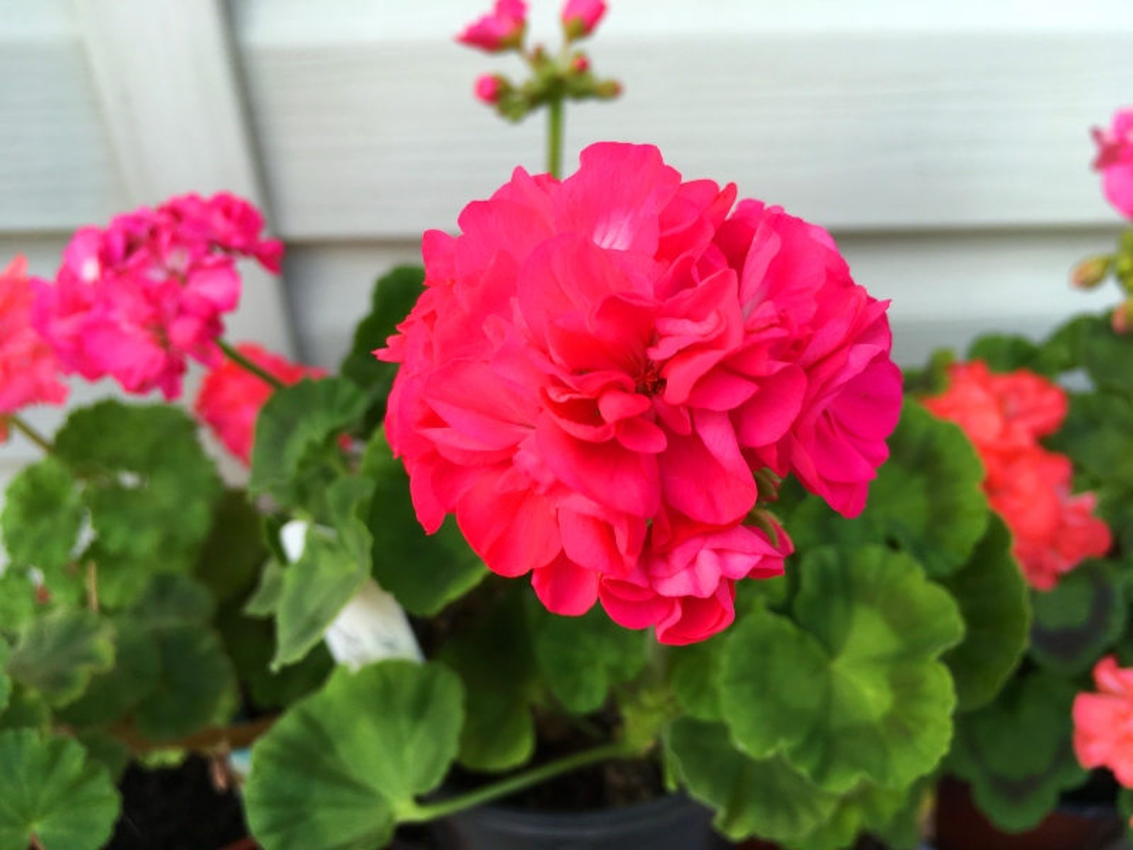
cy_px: 425
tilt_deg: -38.2
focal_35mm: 29
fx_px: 949
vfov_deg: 48.2
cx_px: 566
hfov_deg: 61.7
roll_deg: -0.4
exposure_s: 1/149
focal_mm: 4.15
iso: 25
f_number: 2.2
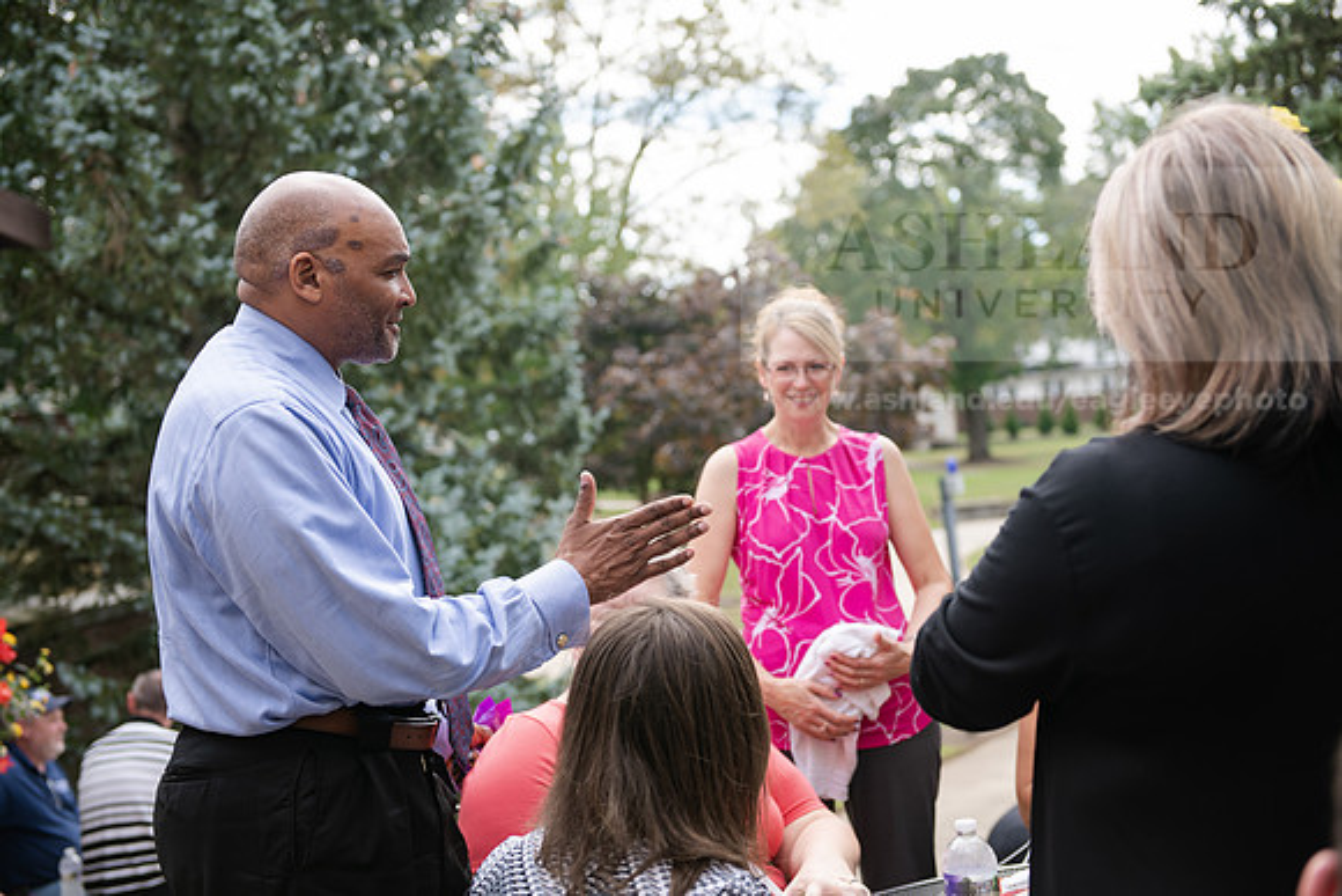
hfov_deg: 36.2
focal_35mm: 55
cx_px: 671
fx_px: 2051
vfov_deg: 24.6
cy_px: 448
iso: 100
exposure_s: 1/320
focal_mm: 55
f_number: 3.5
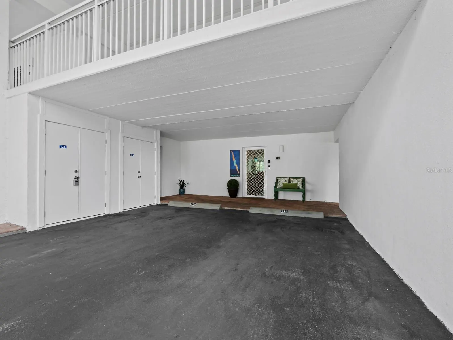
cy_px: 170
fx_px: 183
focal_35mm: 14
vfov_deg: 85.7
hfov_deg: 102.0
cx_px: 226
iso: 400
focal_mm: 7
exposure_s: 1/8
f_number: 11
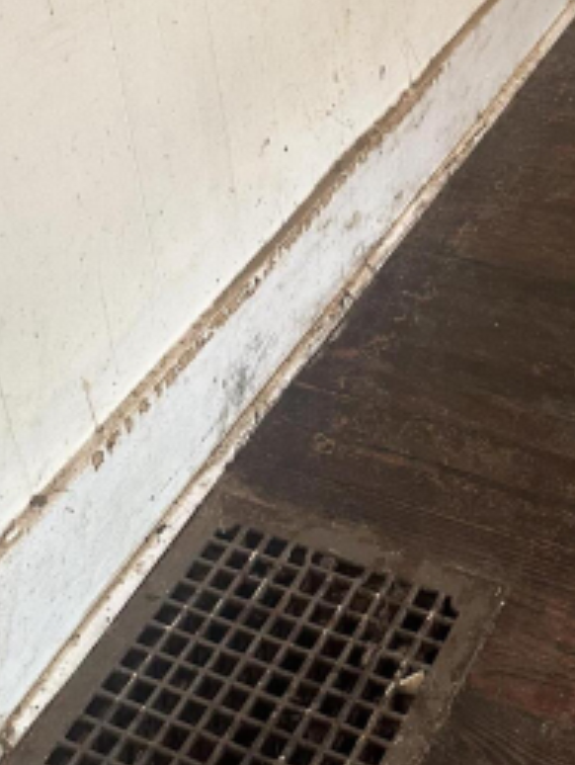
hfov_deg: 23.5
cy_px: 22
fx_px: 1371
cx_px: 427
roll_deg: +3.9
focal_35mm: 62
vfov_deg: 29.4
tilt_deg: -24.1
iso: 320
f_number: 1.78
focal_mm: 6.86
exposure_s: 1/60
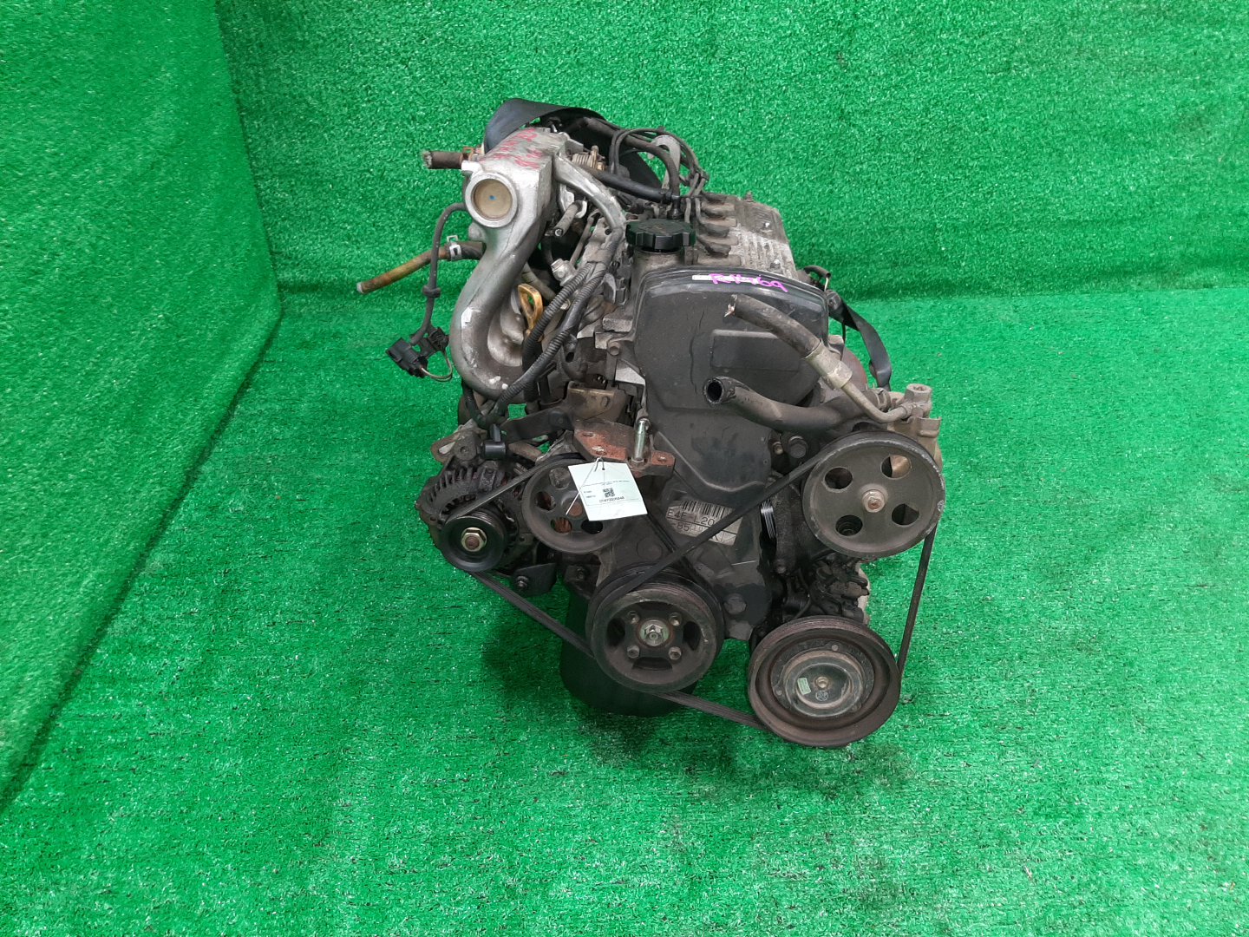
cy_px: 468
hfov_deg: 67.3
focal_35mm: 26
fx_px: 938
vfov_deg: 53.1
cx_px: 624
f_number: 1.7
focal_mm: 3.93
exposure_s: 1/50
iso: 193
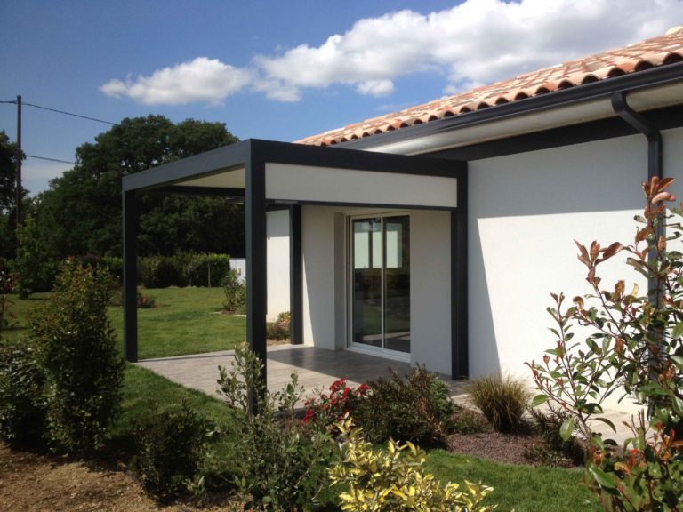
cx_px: 342
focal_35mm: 35
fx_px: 691
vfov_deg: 40.7
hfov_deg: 52.6
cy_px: 256
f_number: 2.4
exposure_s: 1/1577
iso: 50
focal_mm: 4.28
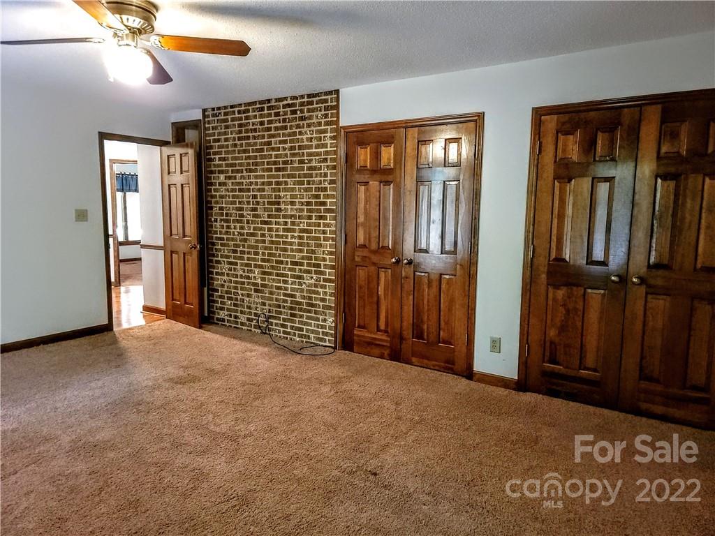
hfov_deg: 71.6
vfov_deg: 56.8
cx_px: 358
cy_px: 268
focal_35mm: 24
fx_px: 496
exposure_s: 1/24
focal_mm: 6.7
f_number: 1.8
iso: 500
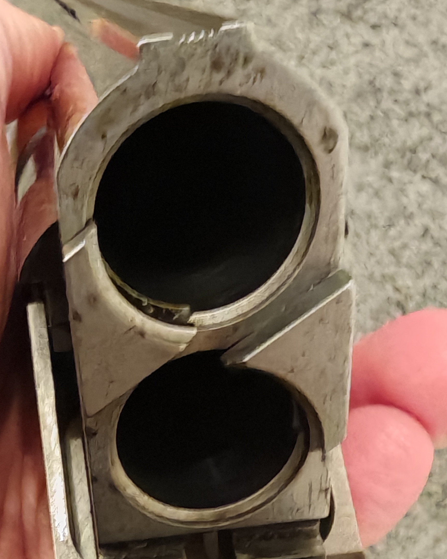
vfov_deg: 36.3
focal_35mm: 49
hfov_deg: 30.8
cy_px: 472
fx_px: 810
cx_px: 230
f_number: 2
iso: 1250
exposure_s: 1/20
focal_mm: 1.82
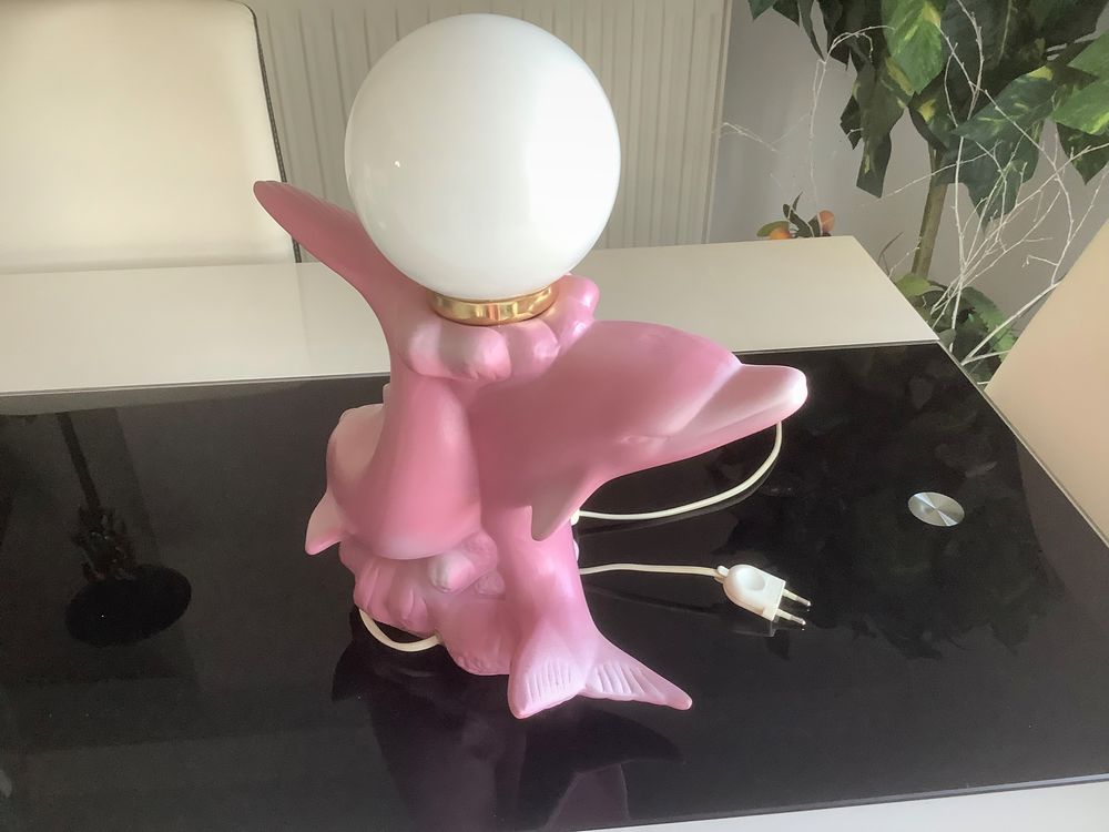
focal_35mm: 31
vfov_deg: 45.4
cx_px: 554
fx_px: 993
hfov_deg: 58.4
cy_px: 416
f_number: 2.4
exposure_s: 1/60
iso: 125
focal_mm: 3.3
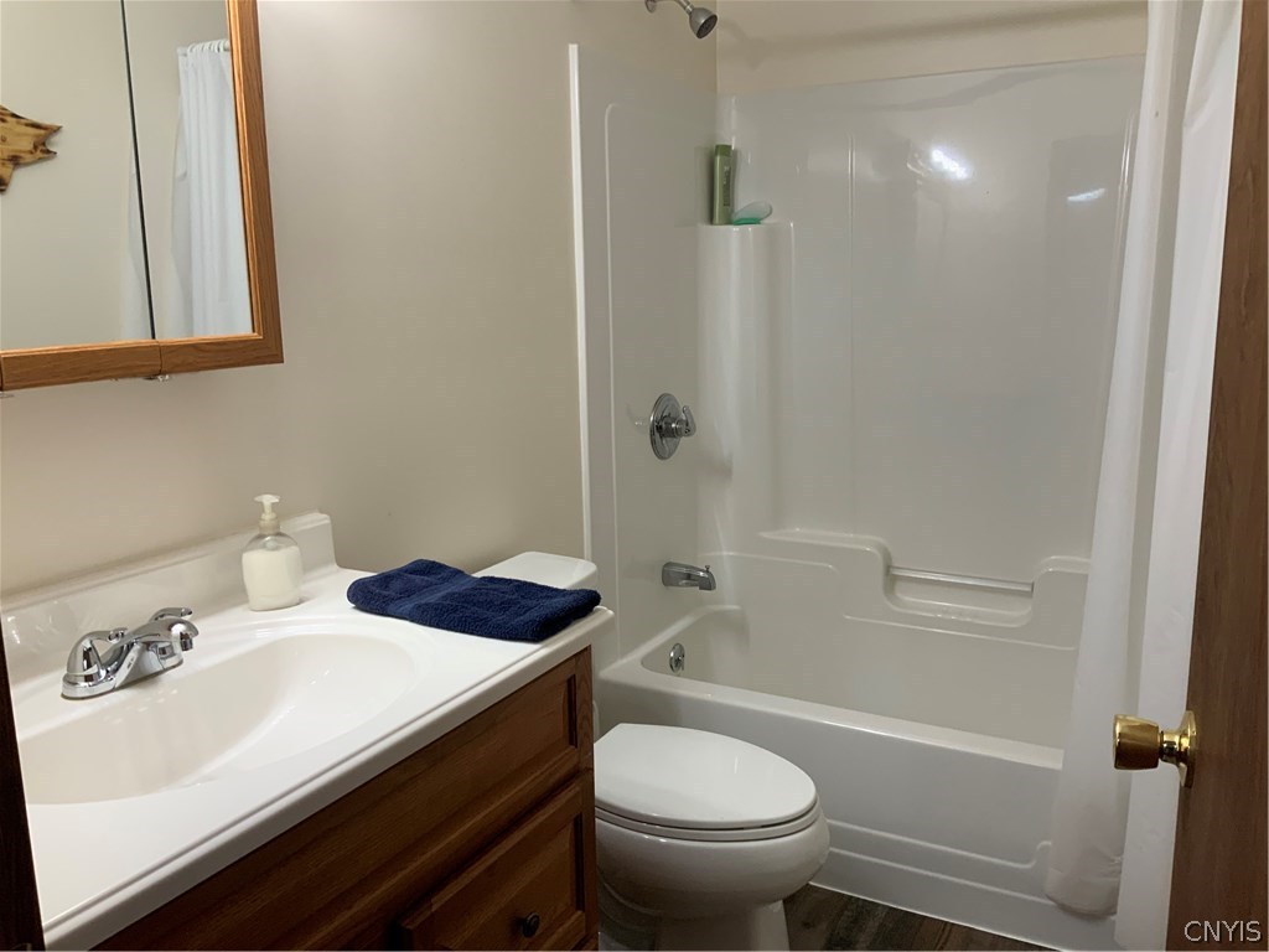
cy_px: 476
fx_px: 1063
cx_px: 634
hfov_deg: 61.7
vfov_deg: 48.2
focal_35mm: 29
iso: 64
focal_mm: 3
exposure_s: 1/60
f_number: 1.8
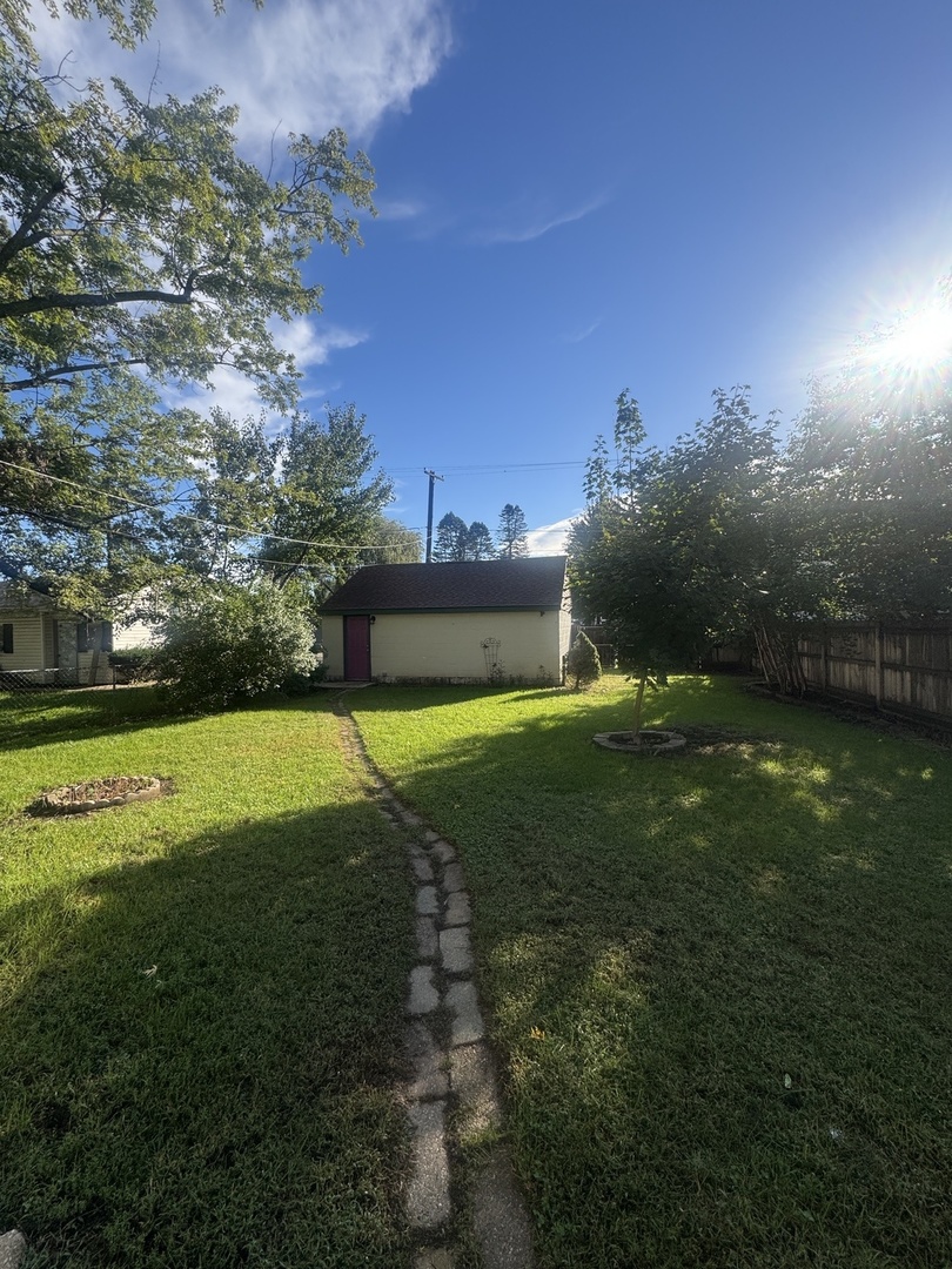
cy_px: 634
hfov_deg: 85.7
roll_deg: +1.6
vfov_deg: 102.1
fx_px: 513
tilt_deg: -0.6
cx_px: 476
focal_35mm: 14
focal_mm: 2.22
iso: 50
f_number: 2.2
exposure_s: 1/1006
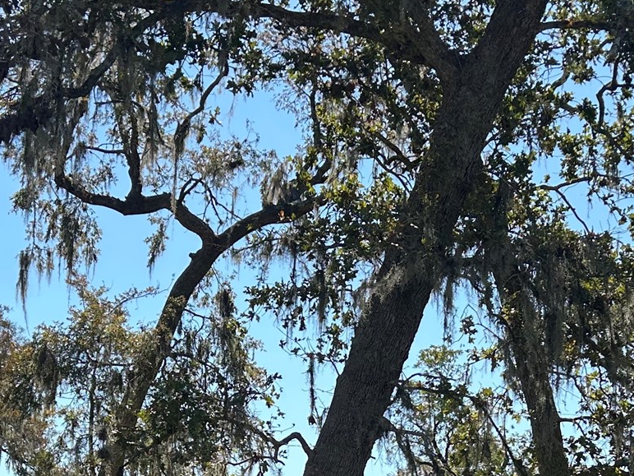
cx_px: 339
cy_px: 534
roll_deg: -1.9
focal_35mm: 69
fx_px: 1264
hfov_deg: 28.2
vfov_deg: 20.3
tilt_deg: +5.3
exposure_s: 1/3356
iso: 50
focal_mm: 5.7
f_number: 1.5
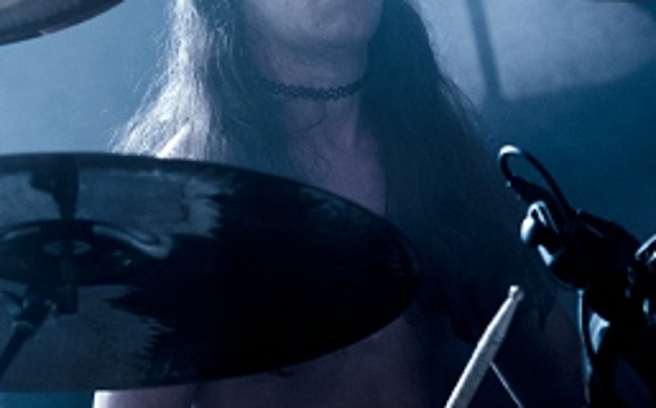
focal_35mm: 450
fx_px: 8044
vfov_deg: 2.9
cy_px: -54
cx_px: 322
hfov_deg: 4.7
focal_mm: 105
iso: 1600
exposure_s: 1/100
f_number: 2.8
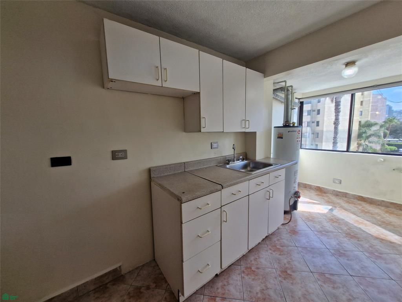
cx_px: 201
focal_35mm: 13
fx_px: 151
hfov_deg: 106.2
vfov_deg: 89.9
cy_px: 151
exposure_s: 1/211
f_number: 2.2
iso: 50
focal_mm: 1.74
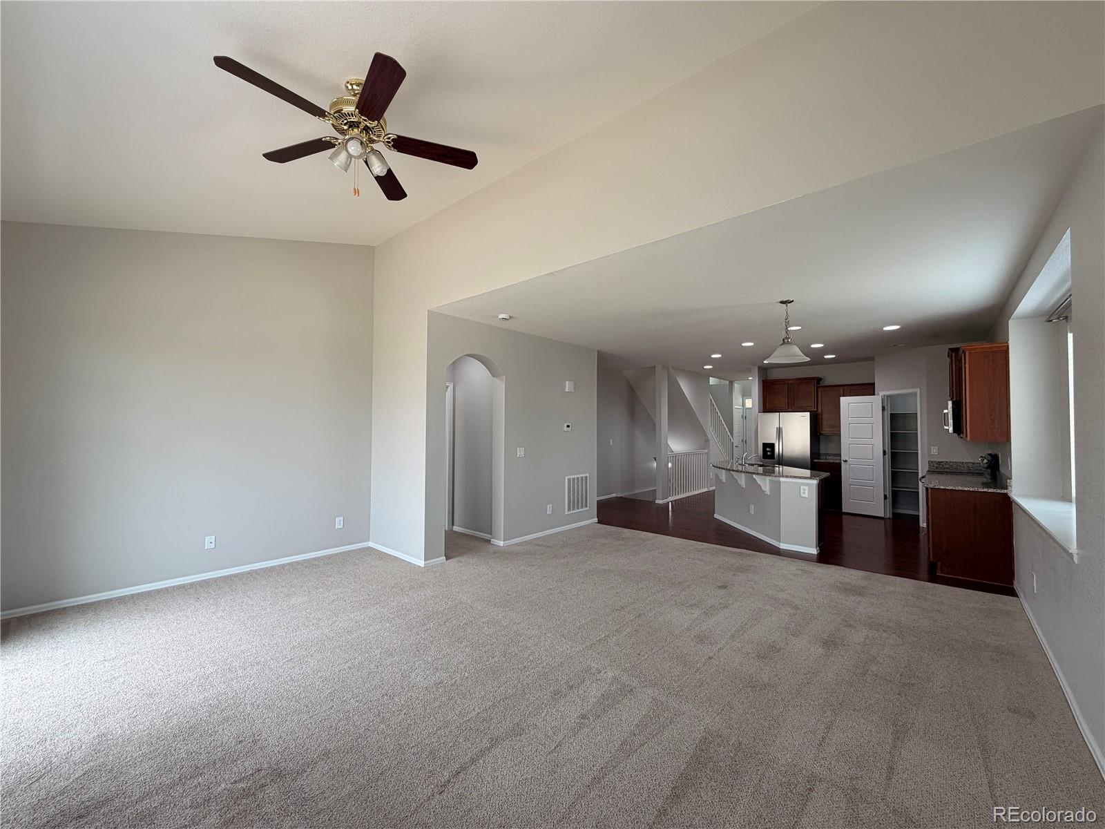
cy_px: 414
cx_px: 552
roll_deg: -0.3
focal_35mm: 14
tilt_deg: +1.6
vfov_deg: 85.7
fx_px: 447
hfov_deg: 102.1
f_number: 2.2
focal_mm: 2.22
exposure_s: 1/120
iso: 100
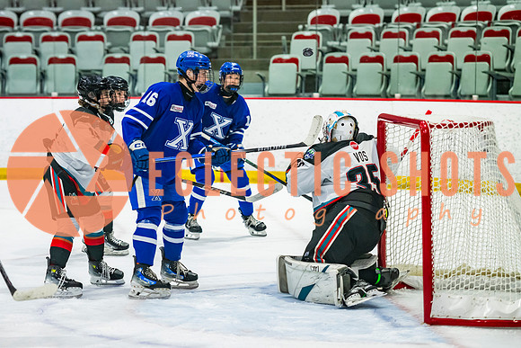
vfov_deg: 8.6
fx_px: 2307
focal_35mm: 159
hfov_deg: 12.9
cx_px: 192
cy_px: 174
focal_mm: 120
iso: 1600
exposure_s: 1/1000
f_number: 3.2
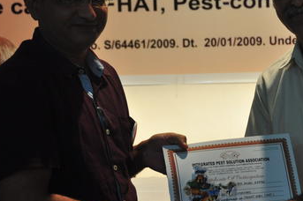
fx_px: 1236
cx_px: 252
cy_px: 87
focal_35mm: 147
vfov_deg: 9.3
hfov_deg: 13.9
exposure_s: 1/60
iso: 800
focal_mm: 56
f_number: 5
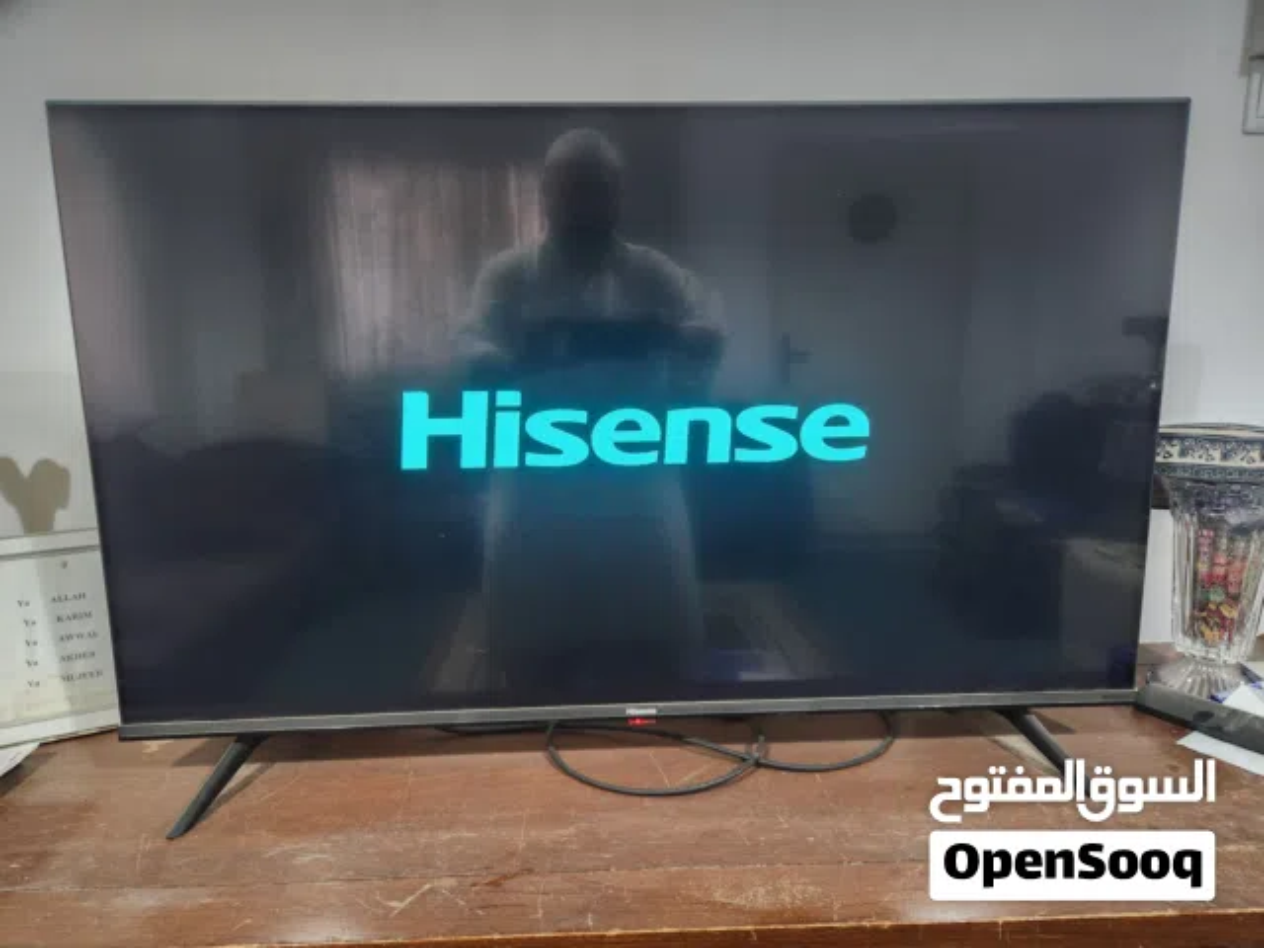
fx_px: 840
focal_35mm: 23
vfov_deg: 58.9
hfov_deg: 73.9
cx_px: 632
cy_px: 474
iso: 500
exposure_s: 1/25.7
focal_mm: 5.4
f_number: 1.8
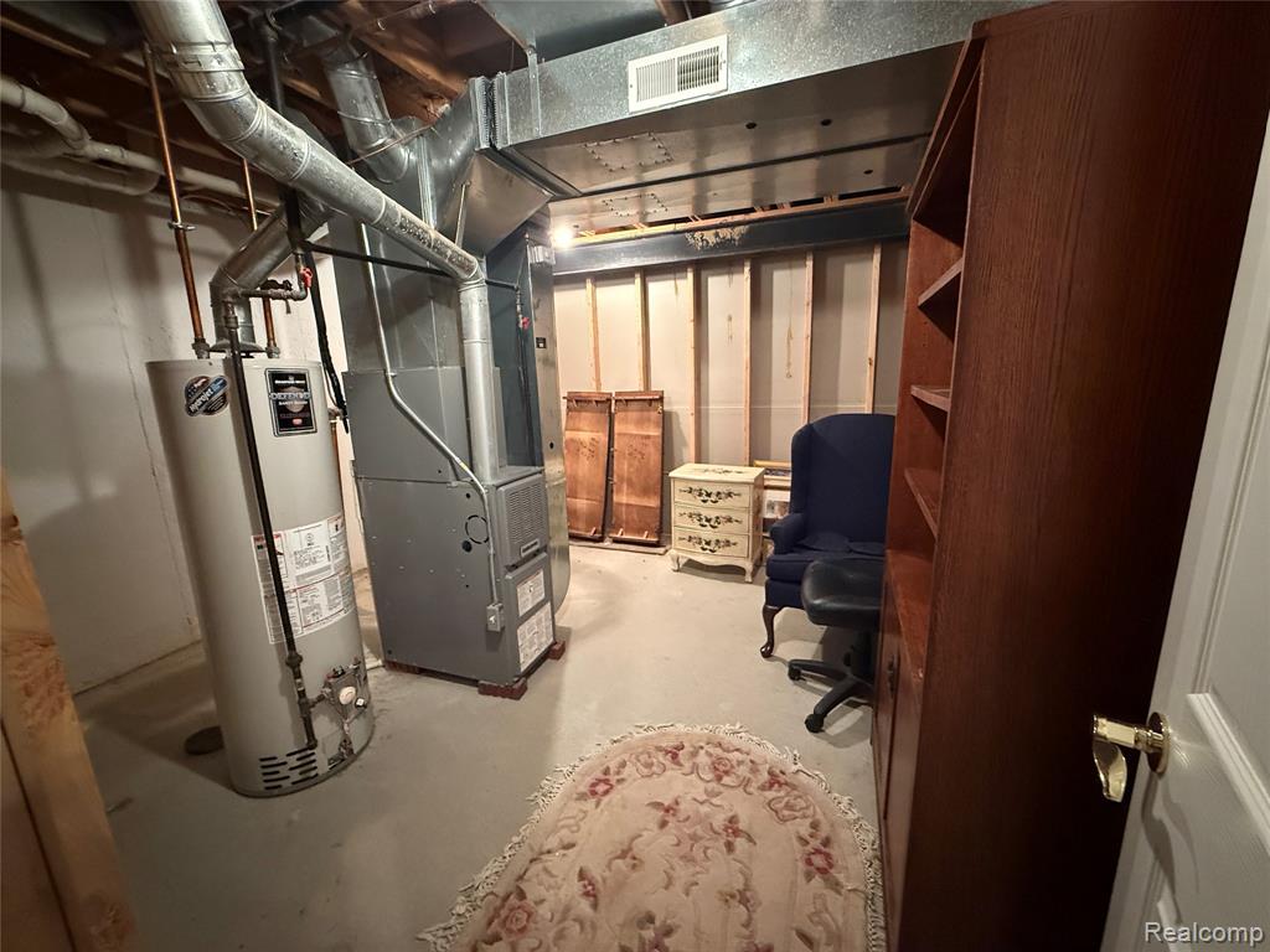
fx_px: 514
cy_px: 476
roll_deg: +1.6
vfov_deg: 85.7
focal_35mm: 14
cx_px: 635
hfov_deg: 102.1
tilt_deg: -11.1
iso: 1000
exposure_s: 1/40
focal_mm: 2.22
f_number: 2.2
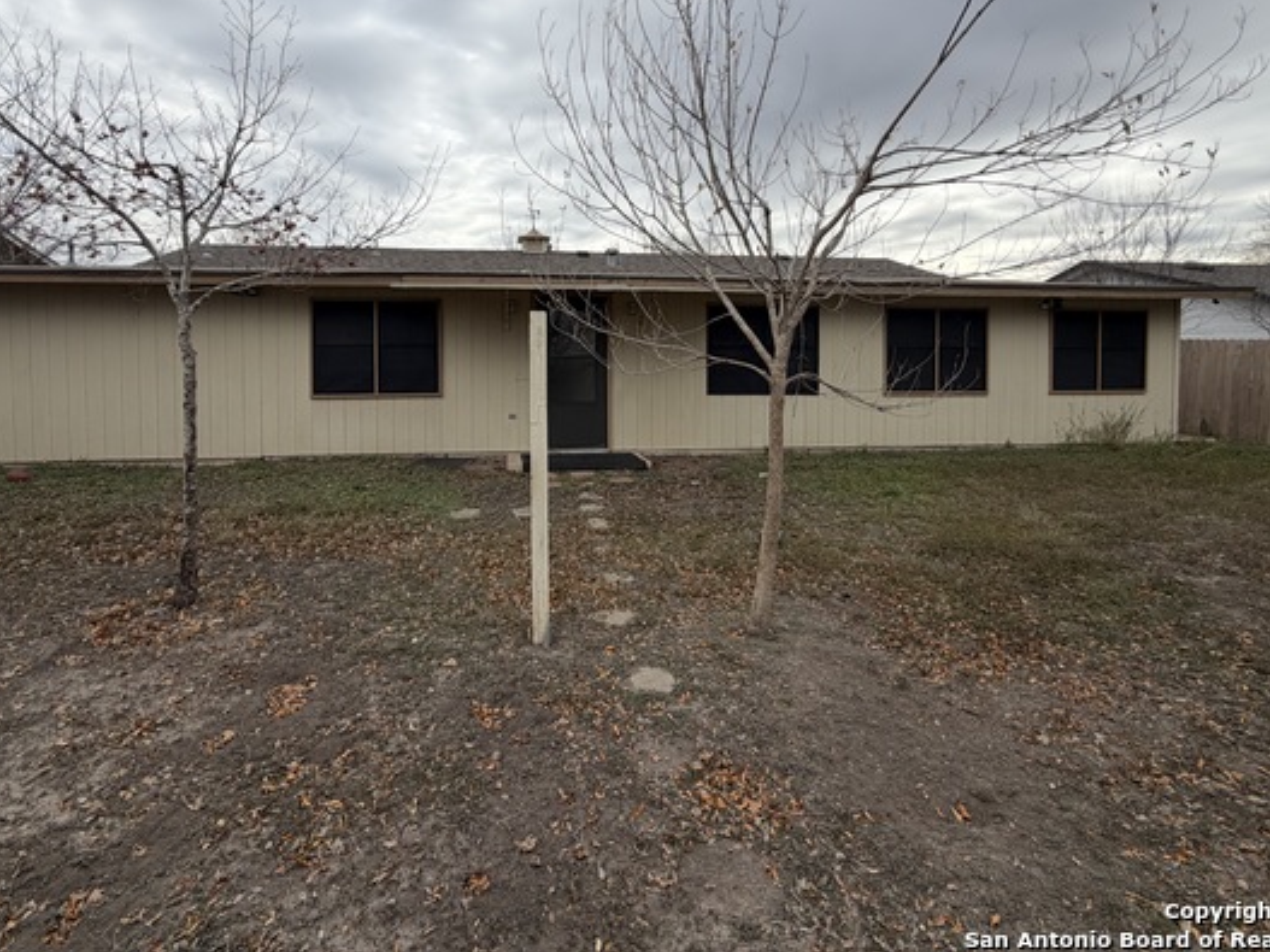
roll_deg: -0.5
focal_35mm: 17
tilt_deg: -2.0
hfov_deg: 90.9
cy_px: 376
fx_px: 624
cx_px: 586
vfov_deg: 73.8
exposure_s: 1/770
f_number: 2.2
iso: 25
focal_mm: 2.22
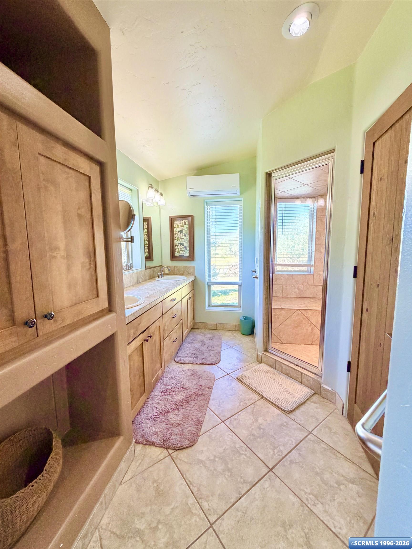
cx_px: 206
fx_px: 222
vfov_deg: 102.1
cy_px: 274
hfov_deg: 85.7
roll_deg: +0.2
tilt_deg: -6.9
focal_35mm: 14
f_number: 2.2
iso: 250
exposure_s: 1/120
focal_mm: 2.22
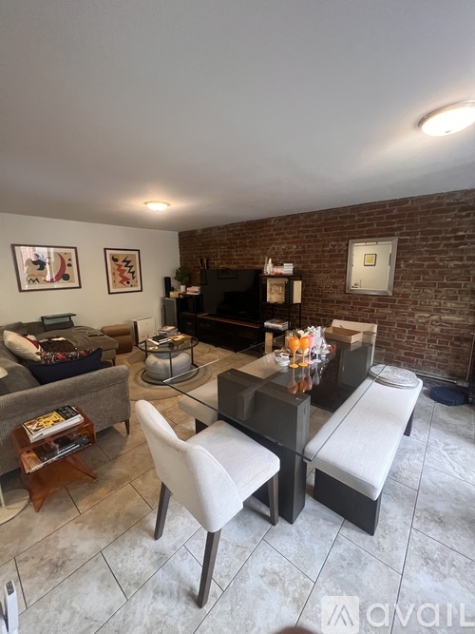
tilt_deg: -10.9
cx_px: 238
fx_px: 238
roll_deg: +0.2
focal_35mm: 13
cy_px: 317
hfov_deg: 89.9
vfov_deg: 106.2
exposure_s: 1/60
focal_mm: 1.57
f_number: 1.8
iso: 640
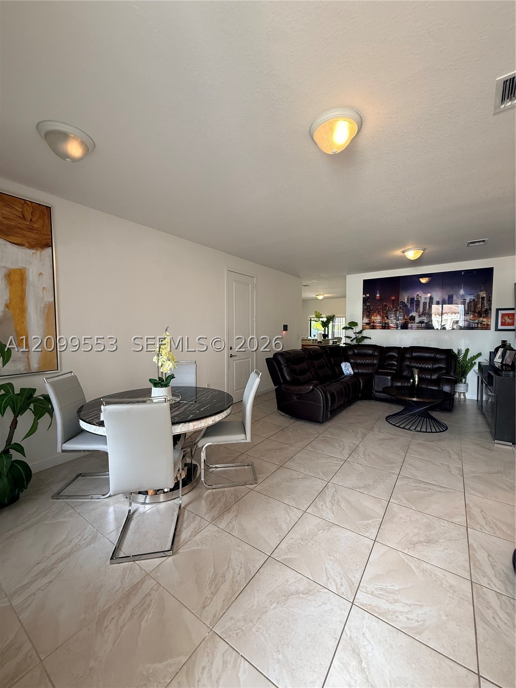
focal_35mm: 14
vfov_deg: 102.1
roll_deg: +0.0
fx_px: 278
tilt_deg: -1.3
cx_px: 258
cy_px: 344
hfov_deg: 85.7
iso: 200
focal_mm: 2.22
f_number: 2.2
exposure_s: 1/60
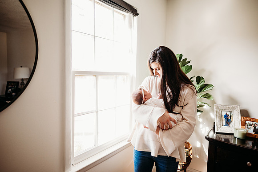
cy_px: 86
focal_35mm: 24
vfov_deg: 53.2
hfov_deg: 73.7
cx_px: 129
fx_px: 172
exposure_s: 1/500
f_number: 1.8
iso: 640
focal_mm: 24
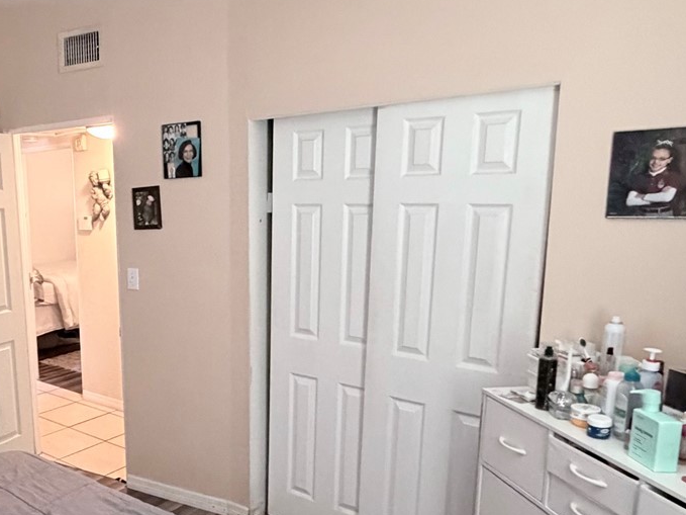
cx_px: 132
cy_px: 317
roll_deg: +1.7
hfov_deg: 51.7
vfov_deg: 42.7
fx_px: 654
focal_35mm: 33
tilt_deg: -11.8
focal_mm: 2.22
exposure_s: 1/60
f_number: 2.2
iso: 1000
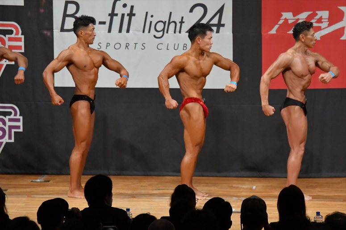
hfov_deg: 8.1
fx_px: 2450
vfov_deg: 5.4
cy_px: 115
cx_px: 173
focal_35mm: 255
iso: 7200
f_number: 5.6
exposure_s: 1/400
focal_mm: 170
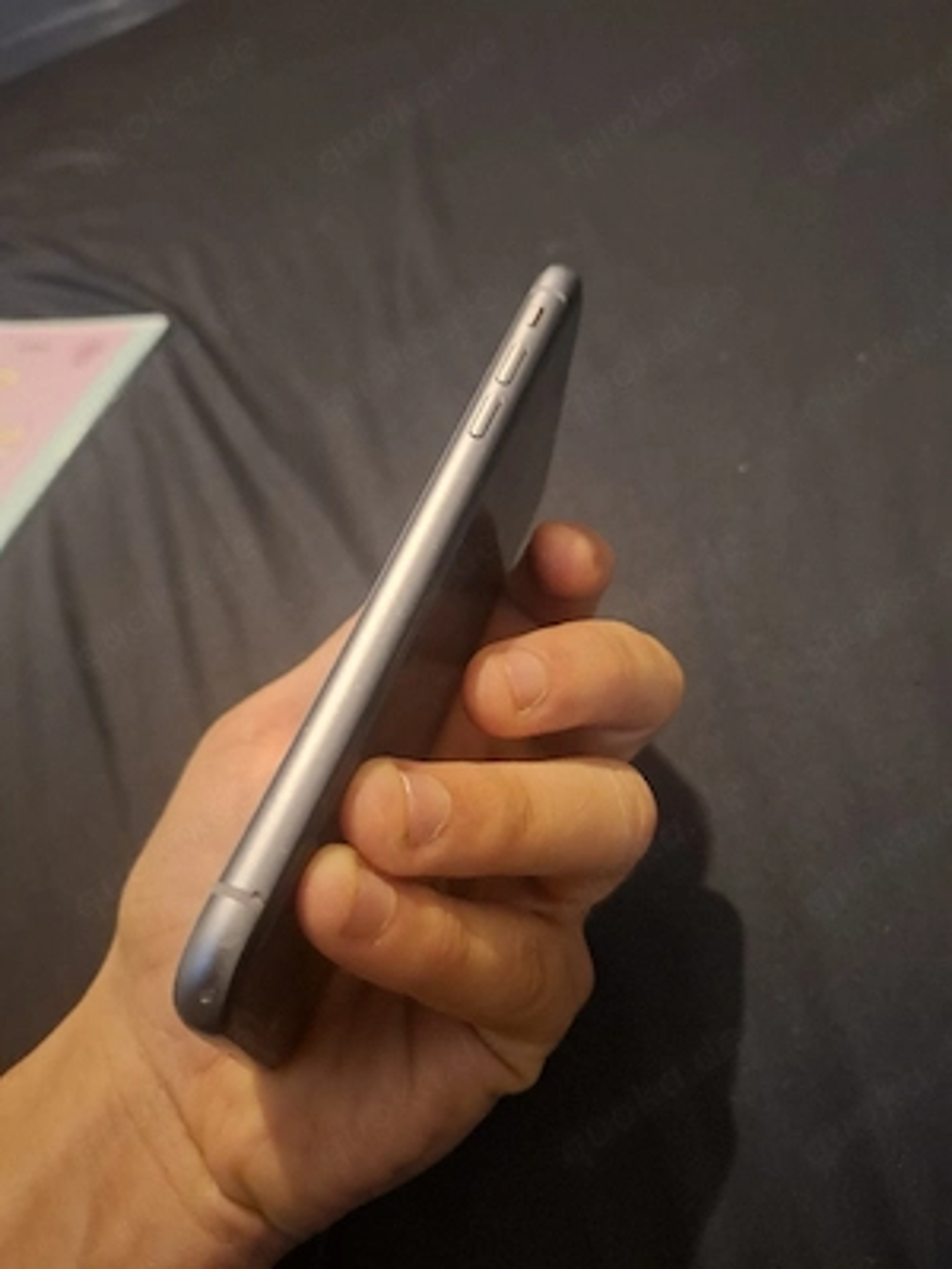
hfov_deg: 58.9
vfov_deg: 73.9
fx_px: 843
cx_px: 476
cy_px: 634
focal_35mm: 23
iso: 800
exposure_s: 1/25
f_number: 1.8
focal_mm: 5.54
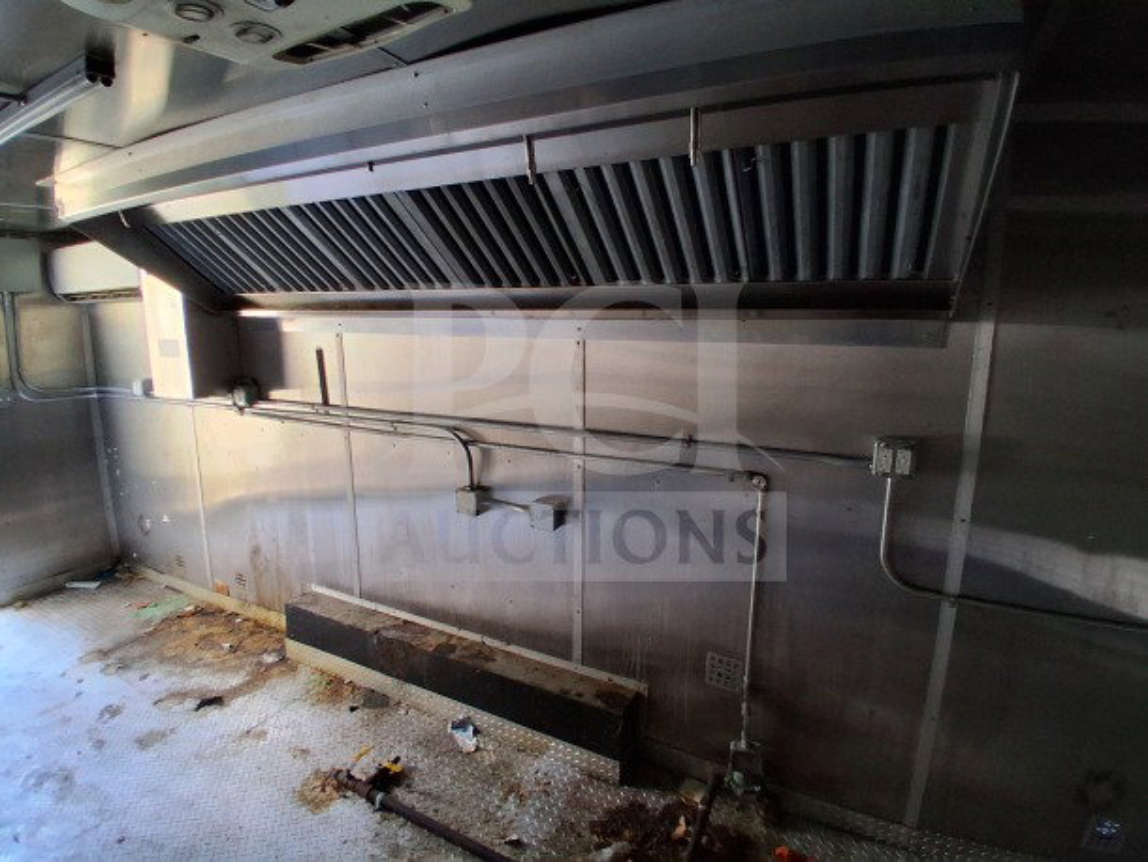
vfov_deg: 74.8
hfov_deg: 91.0
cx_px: 574
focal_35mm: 17
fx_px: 564
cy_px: 431
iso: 320
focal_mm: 1.4
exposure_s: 1/40
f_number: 2.2
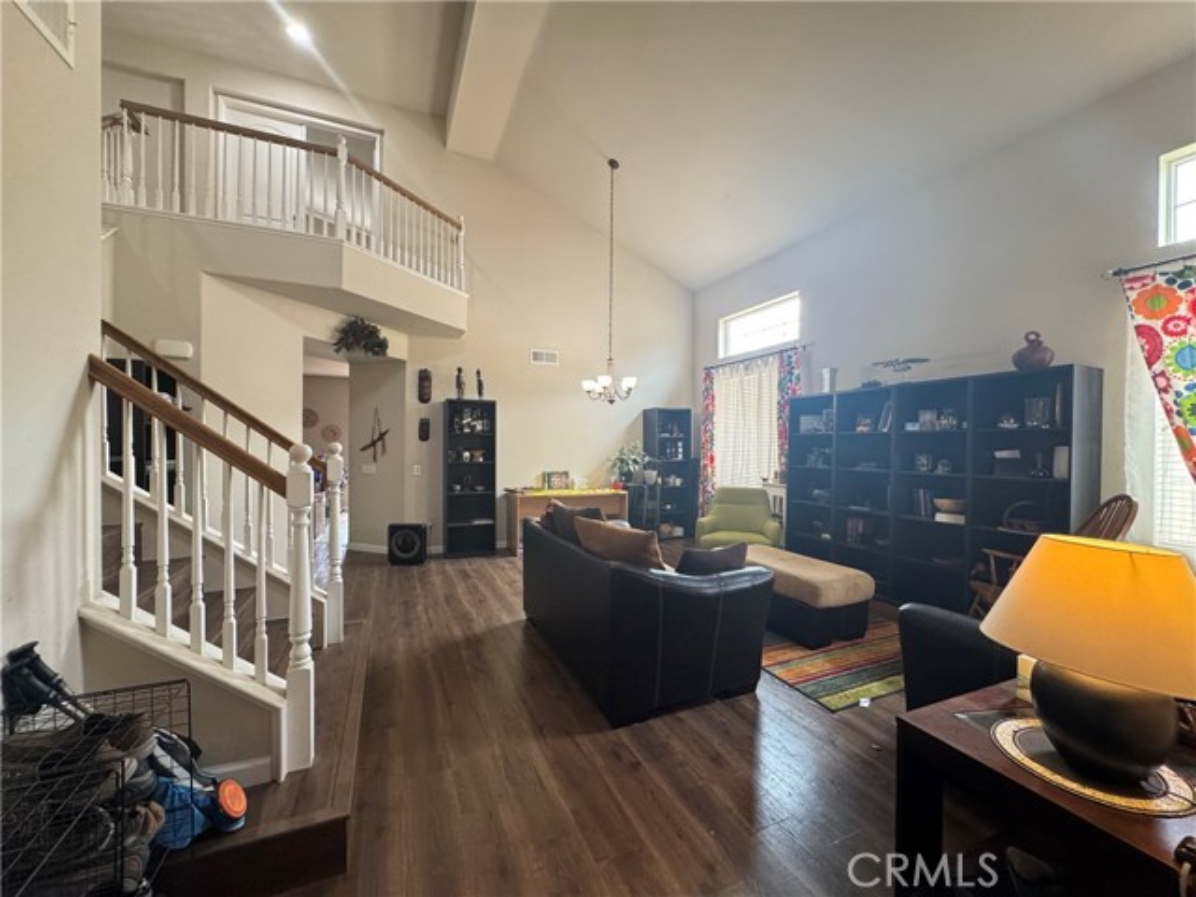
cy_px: 448
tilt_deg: -0.4
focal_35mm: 14
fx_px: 484
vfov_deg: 85.7
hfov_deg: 102.1
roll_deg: -0.3
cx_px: 598
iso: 320
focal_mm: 2.22
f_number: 2.2
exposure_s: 1/60
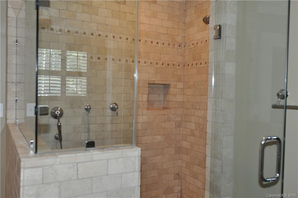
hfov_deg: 57.3
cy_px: 99
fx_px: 273
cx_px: 149
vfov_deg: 39.8
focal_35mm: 33
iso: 800
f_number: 4
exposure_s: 1/60
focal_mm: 22
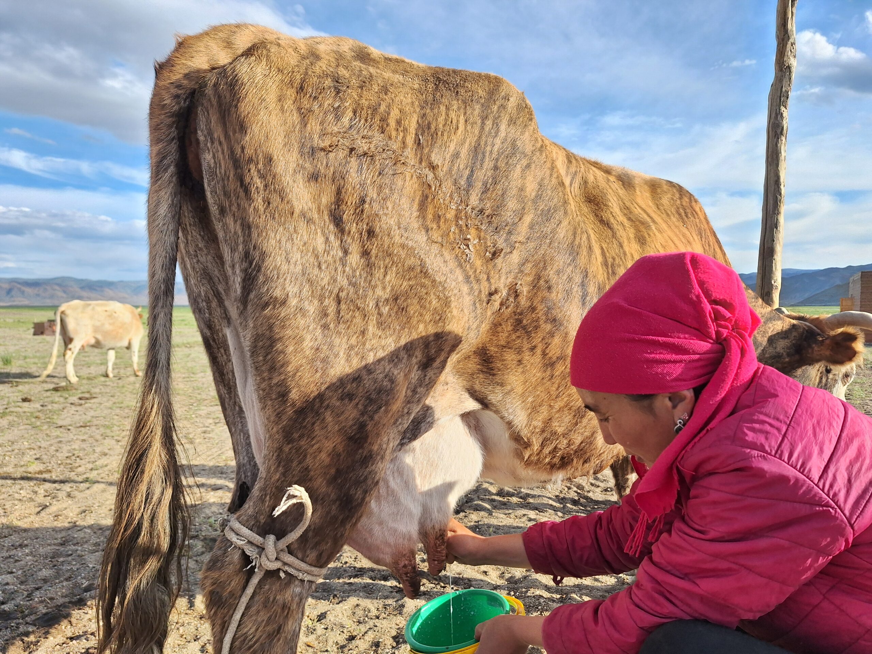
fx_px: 579
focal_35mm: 23
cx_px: 436
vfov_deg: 58.9
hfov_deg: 73.9
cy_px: 327
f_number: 1.8
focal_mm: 5.54
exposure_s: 1/1189
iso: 40
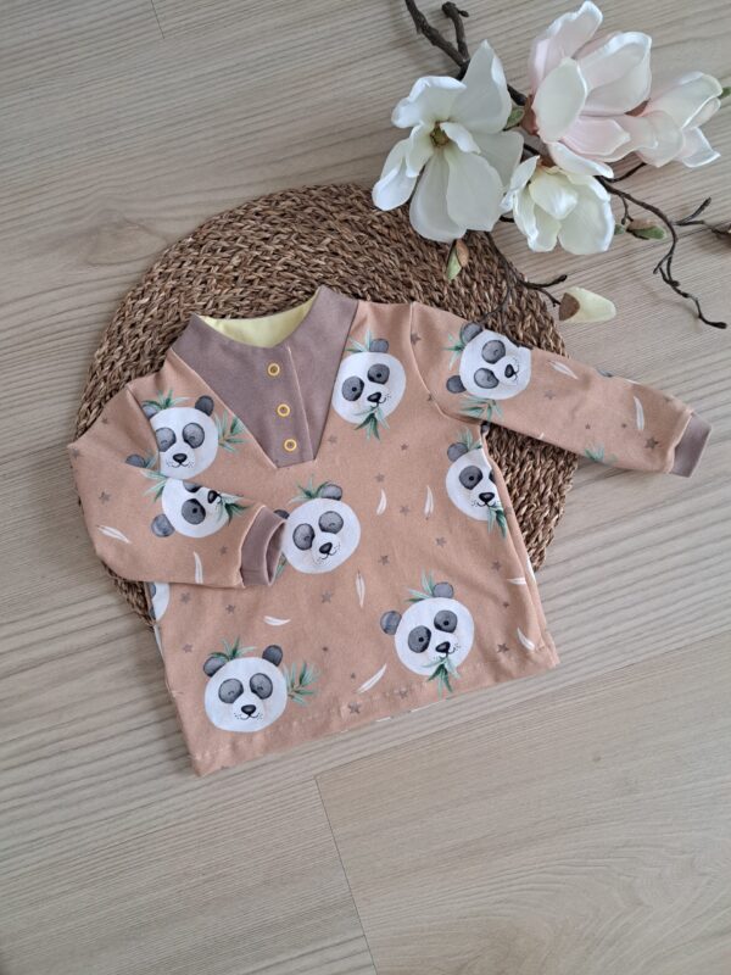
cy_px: 488
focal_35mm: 24
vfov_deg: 71.6
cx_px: 366
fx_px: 676
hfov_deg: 56.8
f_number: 1.8
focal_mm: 5.23
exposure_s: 1/50
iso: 250
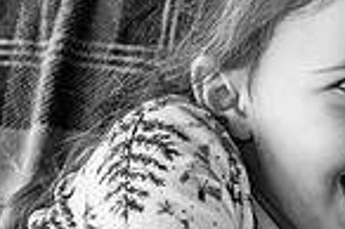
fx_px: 1828
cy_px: 195
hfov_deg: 10.6
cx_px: 437
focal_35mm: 191
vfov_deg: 7.2
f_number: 4
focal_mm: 48
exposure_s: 1/400
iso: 400
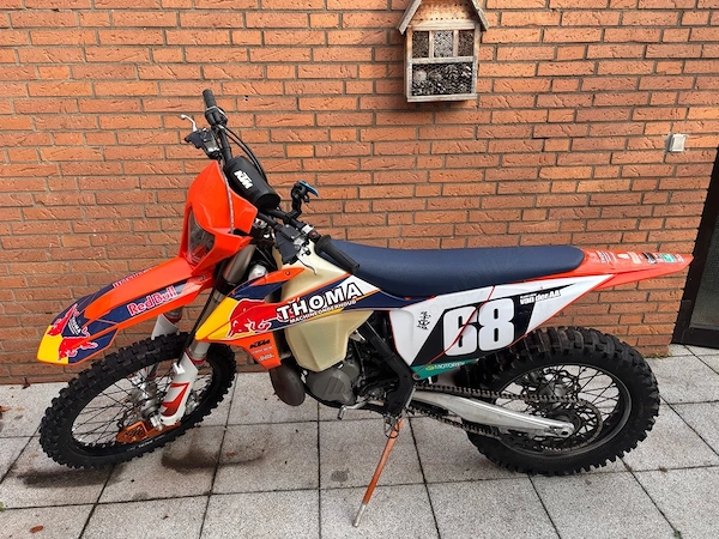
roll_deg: +0.2
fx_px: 540
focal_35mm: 26
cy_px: 270
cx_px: 360
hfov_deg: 67.3
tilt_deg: -22.4
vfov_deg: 53.1
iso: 40
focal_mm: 5.96
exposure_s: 1/212
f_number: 1.6
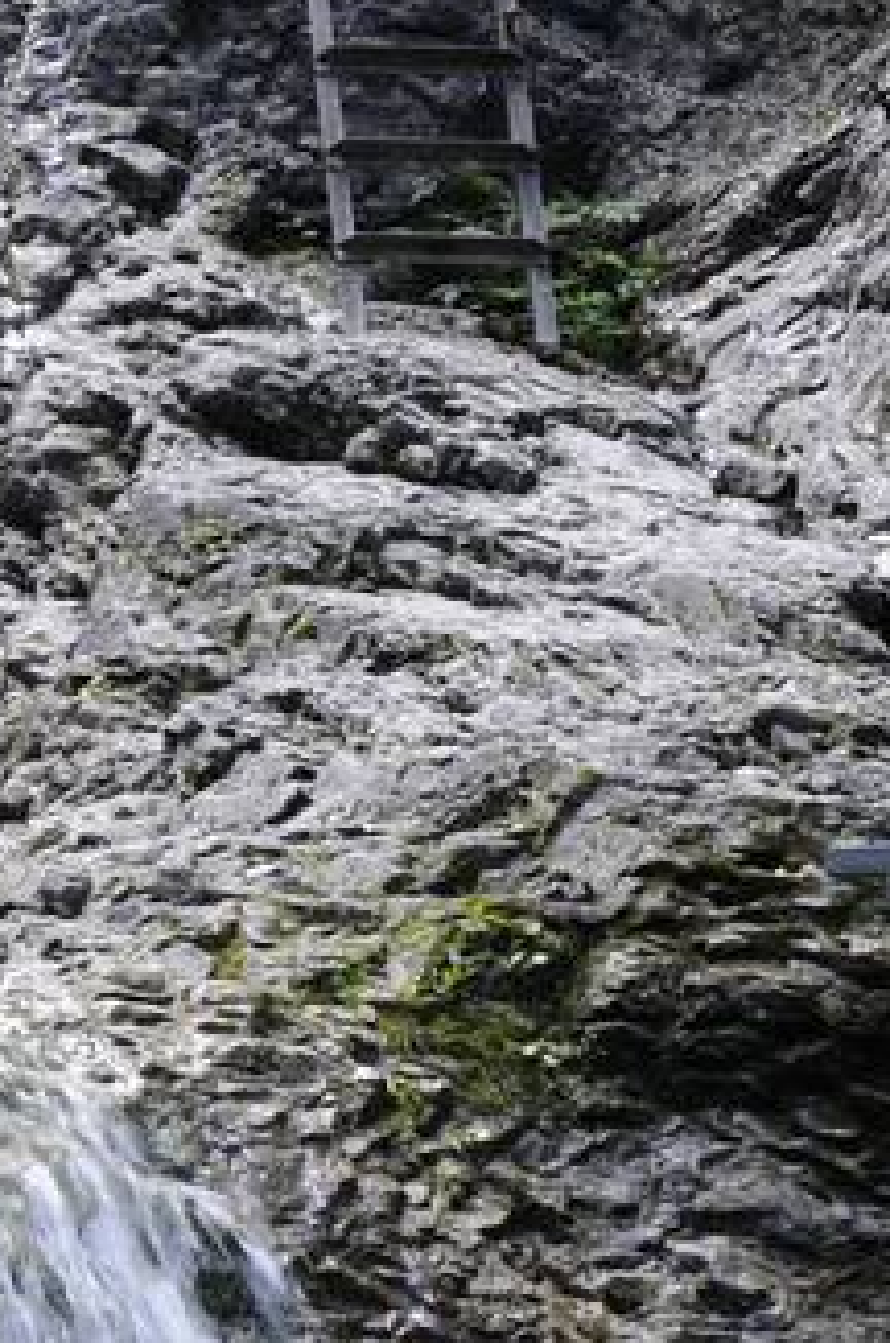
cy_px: 774
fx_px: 6740
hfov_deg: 7.5
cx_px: -214
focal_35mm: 181
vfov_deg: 11.4
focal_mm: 34
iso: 400
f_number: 6.3
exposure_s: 1/20
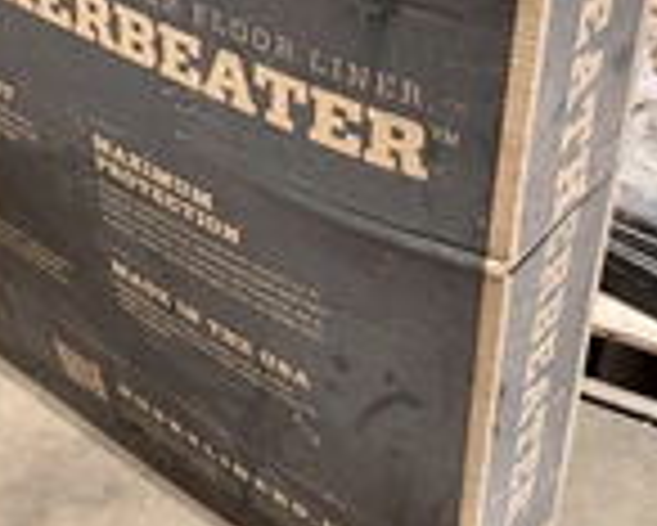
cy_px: 130
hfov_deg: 29.3
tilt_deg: -31.3
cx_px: 212
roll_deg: +4.5
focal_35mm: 64
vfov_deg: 23.6
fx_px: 1245
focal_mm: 6.76
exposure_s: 1/56
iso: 800
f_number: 1.78
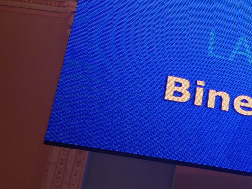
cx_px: 367
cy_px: 62
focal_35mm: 117
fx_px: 851
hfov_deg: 15.6
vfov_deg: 12.6
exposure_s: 1/30
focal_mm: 4.28
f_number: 2.4
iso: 50
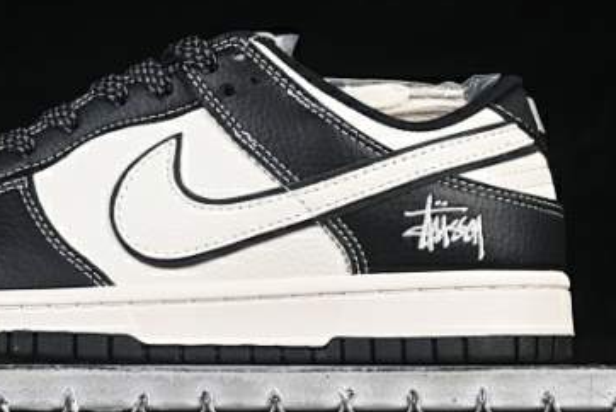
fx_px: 2586
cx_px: 163
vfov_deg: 9.1
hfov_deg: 13.5
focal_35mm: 151
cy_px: 106
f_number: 7.1
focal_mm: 50
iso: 160
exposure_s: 1/60
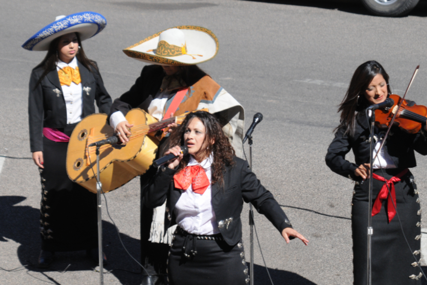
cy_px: 142
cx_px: 214
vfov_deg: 9.3
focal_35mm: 147
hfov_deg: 14.0
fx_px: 1743
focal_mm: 98
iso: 640
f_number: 7.1
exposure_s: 1/2000
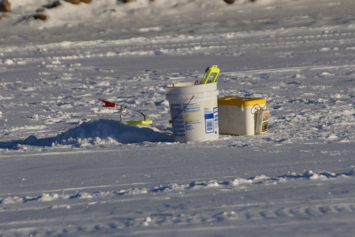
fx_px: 2218
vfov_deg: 6.1
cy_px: 118
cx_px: 178
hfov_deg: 9.2
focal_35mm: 225
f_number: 7.1
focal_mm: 150
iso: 100
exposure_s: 1/320
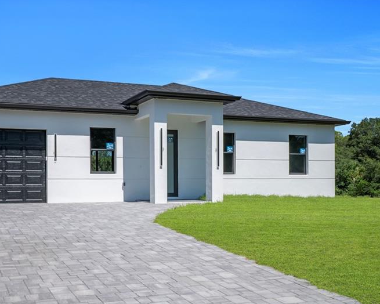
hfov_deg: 41.7
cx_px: 140
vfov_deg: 34.0
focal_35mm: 44
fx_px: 495
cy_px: 186
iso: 100
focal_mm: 20
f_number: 8
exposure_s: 1/500
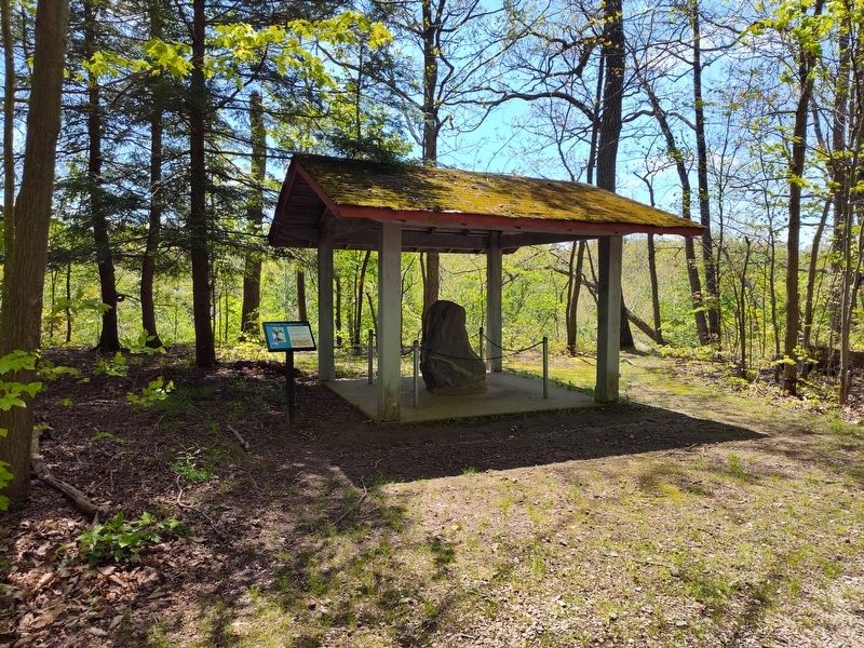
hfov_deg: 73.9
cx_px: 432
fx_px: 574
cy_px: 324
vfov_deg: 58.9
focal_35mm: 23
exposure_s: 1/968
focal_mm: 5.56
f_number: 1.8
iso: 100
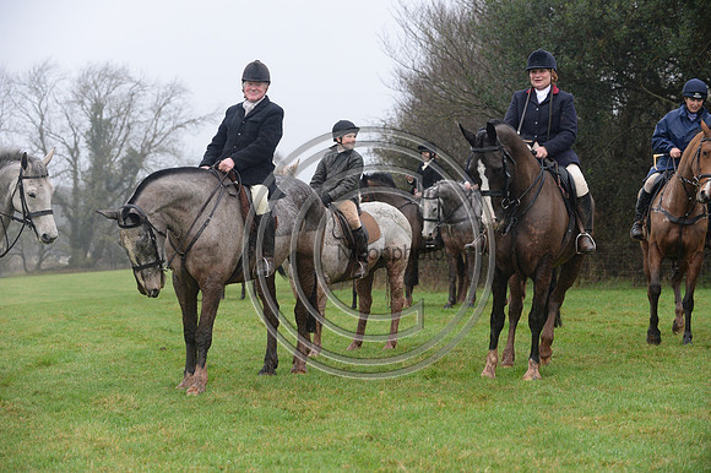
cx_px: 356
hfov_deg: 22.6
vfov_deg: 15.2
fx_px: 1776
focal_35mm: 90
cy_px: 236
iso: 1600
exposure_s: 1/800
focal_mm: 90
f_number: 4
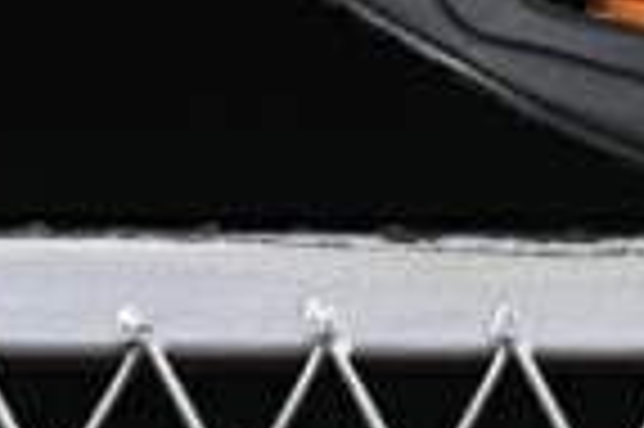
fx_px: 6826
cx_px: 1293
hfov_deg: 5.3
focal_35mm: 382
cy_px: -433
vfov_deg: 3.6
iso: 160
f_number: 6.3
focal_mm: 50
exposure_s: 1/50
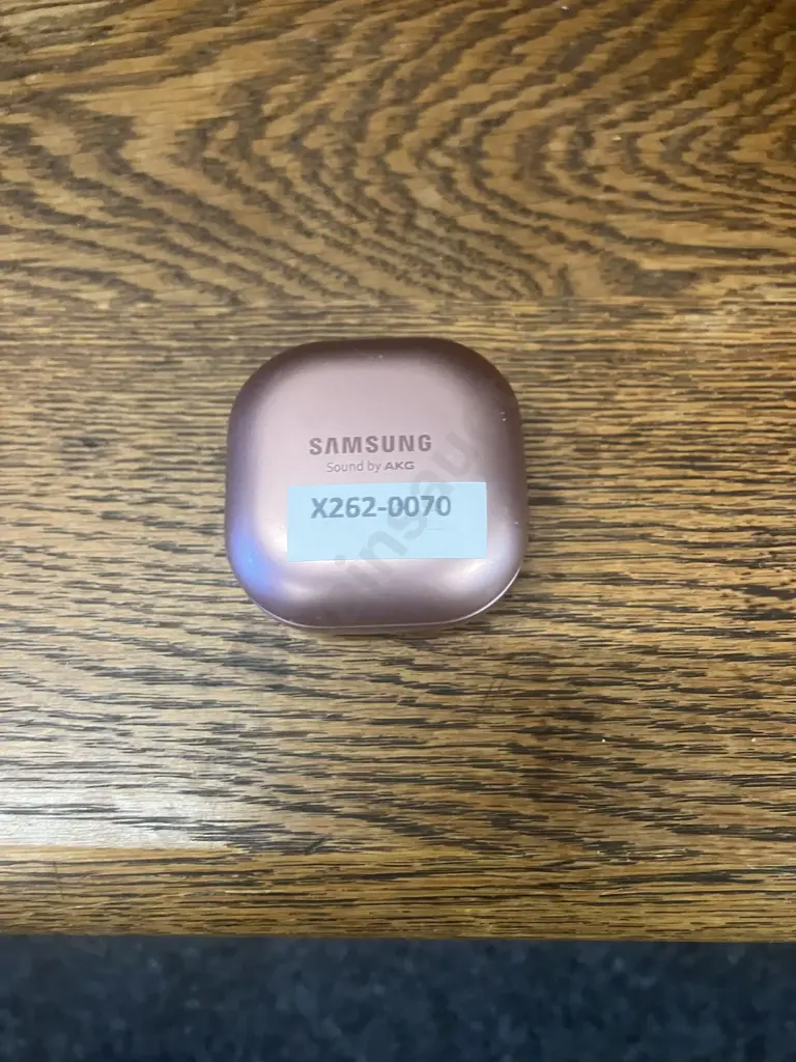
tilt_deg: -71.2
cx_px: 398
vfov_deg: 63.4
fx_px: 858
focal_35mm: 28
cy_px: 531
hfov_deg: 49.7
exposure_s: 1/50
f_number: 1.8
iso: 320
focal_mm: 3.99
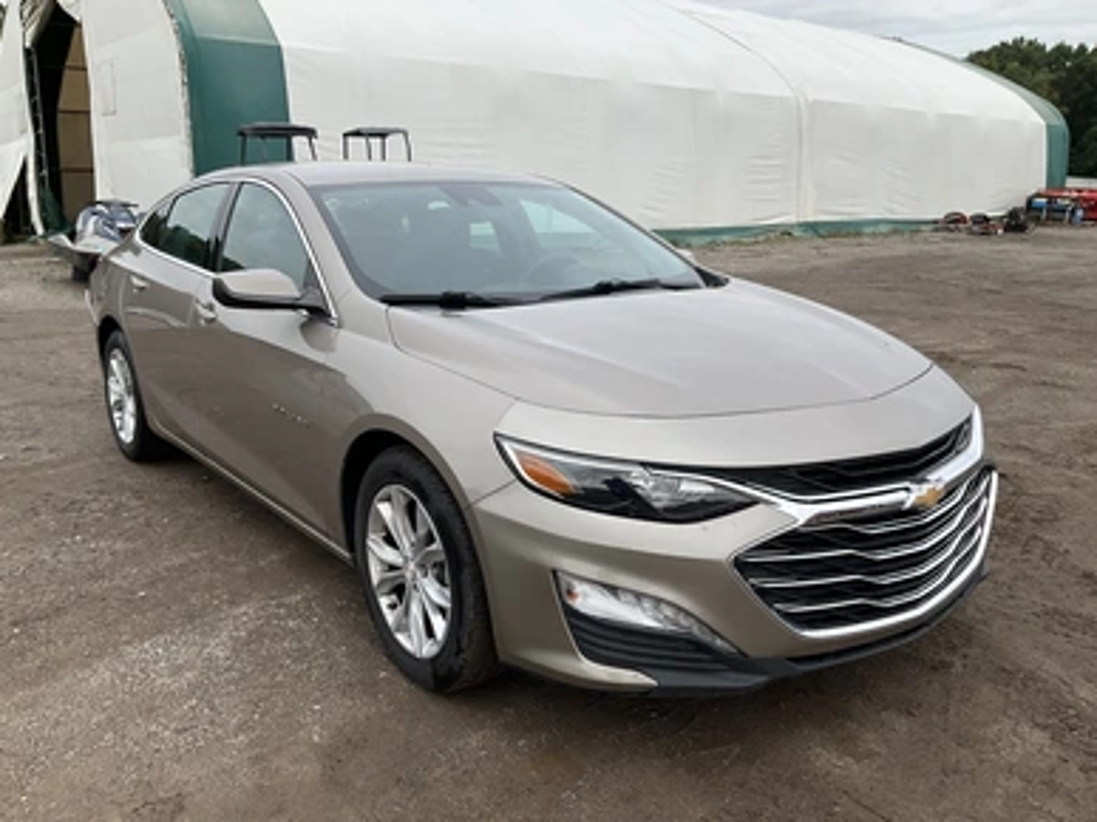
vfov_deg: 46.8
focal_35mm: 30
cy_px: 400
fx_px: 950
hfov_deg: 60.0
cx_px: 541
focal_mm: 3
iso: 25
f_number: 1.8
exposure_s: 1/1279
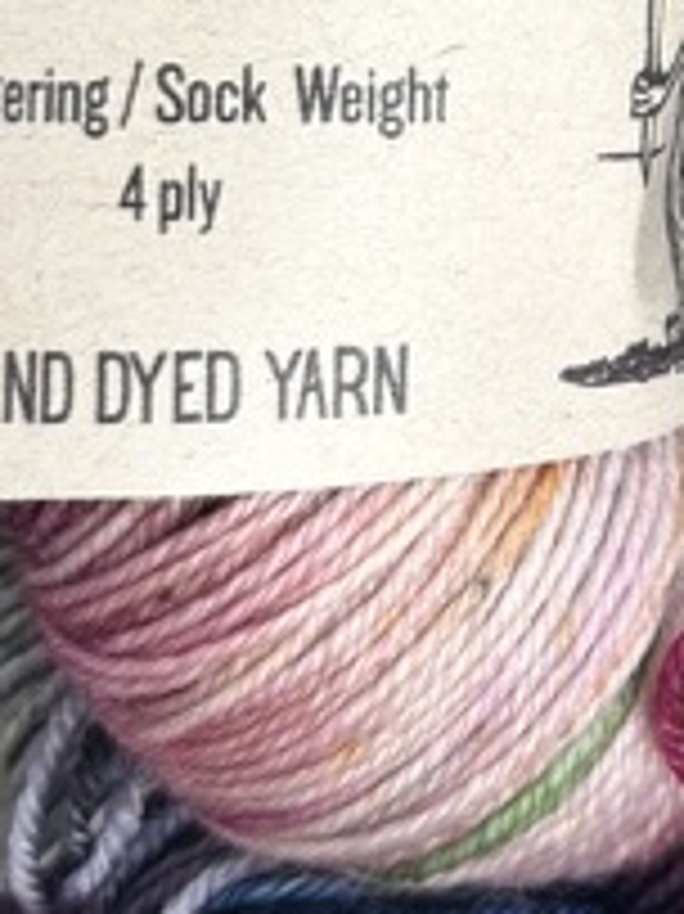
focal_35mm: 131
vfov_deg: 14.8
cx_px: 1444
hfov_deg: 10.3
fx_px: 3455
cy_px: -36
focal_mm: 5.96
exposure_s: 1/288
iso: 50
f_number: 1.6
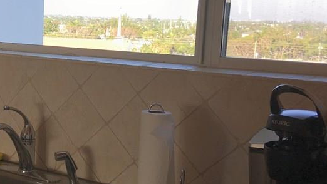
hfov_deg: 32.8
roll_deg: -2.2
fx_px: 538
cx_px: 62
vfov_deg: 19.4
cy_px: 96
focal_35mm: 62
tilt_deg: -6.6
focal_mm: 4.15
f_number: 2.2
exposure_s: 1/120
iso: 25
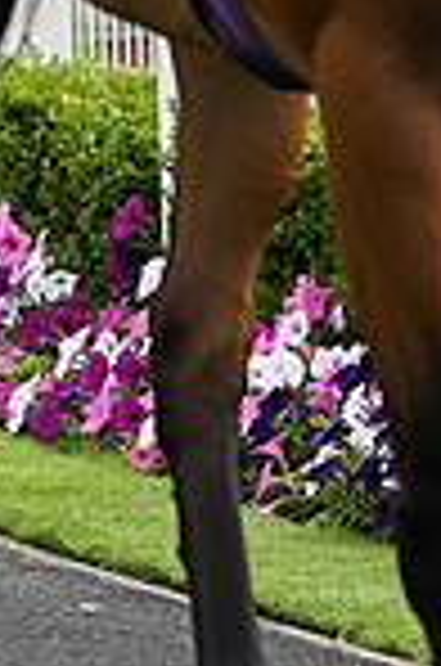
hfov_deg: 2.2
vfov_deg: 3.3
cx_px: -652
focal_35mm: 629
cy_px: -115
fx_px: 11611
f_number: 5
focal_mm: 160
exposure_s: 1/1250
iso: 500
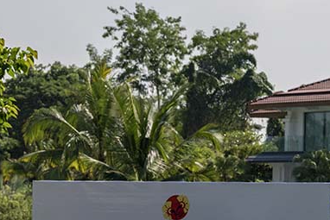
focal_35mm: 186
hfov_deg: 10.9
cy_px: 123
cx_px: -60
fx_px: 1706
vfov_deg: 7.4
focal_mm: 74
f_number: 5.6
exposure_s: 1/2000
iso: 320
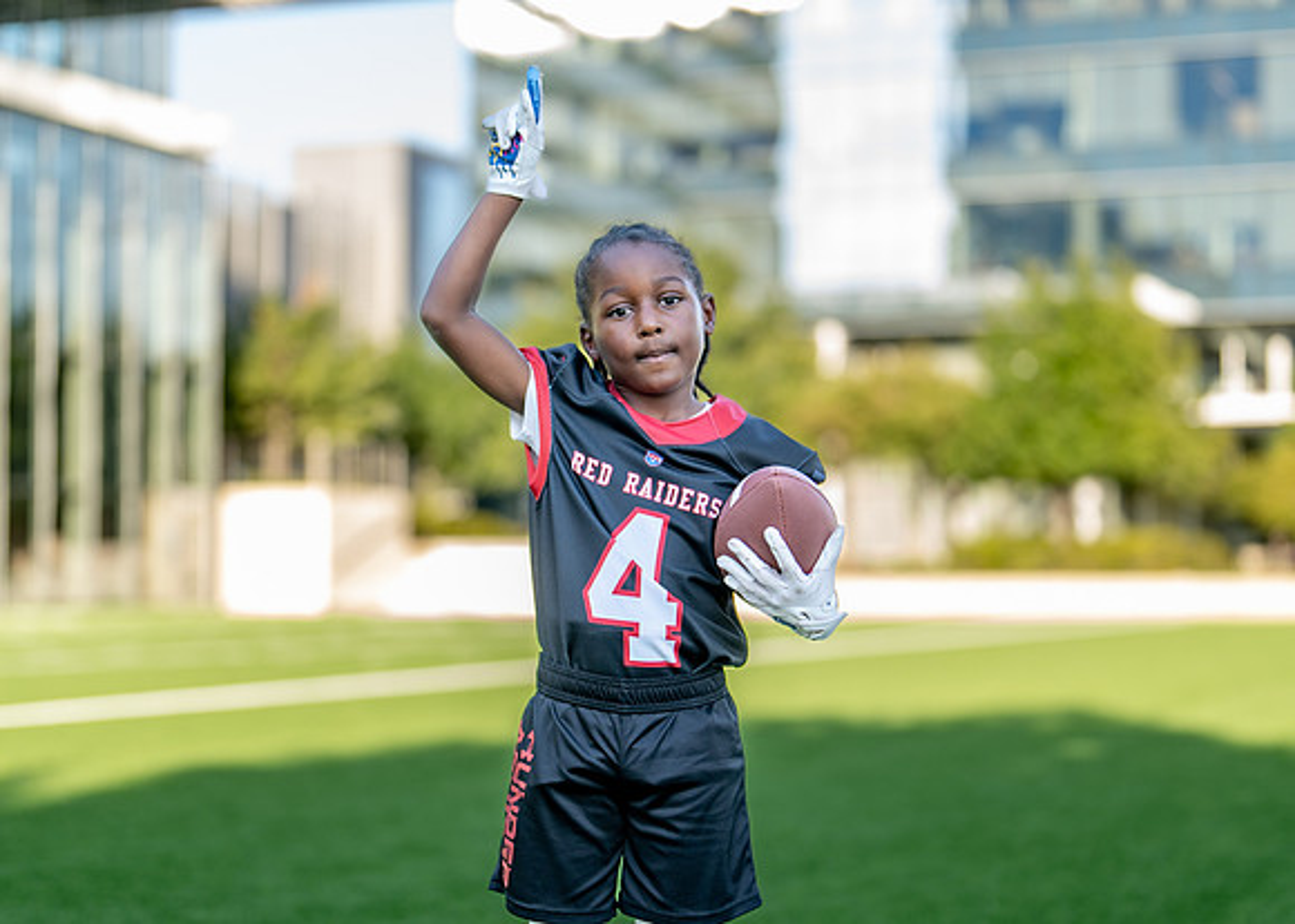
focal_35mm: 74
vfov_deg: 19.2
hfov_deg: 26.7
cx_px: 669
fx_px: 2729
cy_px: 495
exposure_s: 1/1000
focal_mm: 50
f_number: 1.2
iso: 100
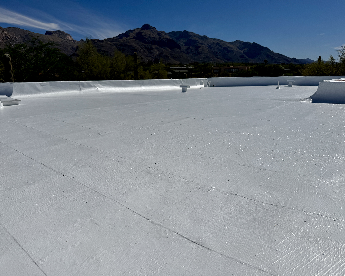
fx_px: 255
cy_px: 138
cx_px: 164
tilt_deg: -13.7
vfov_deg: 56.8
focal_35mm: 25
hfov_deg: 68.1
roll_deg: +0.7
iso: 80
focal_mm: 6.76
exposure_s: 1/28571
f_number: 1.78
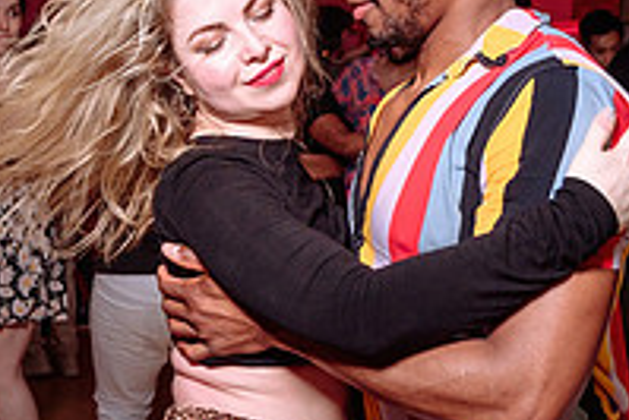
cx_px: 303
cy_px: 217
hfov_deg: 25.7
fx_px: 1381
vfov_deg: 17.3
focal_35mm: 79
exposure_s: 1/60
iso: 1000
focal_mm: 24
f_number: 3.5
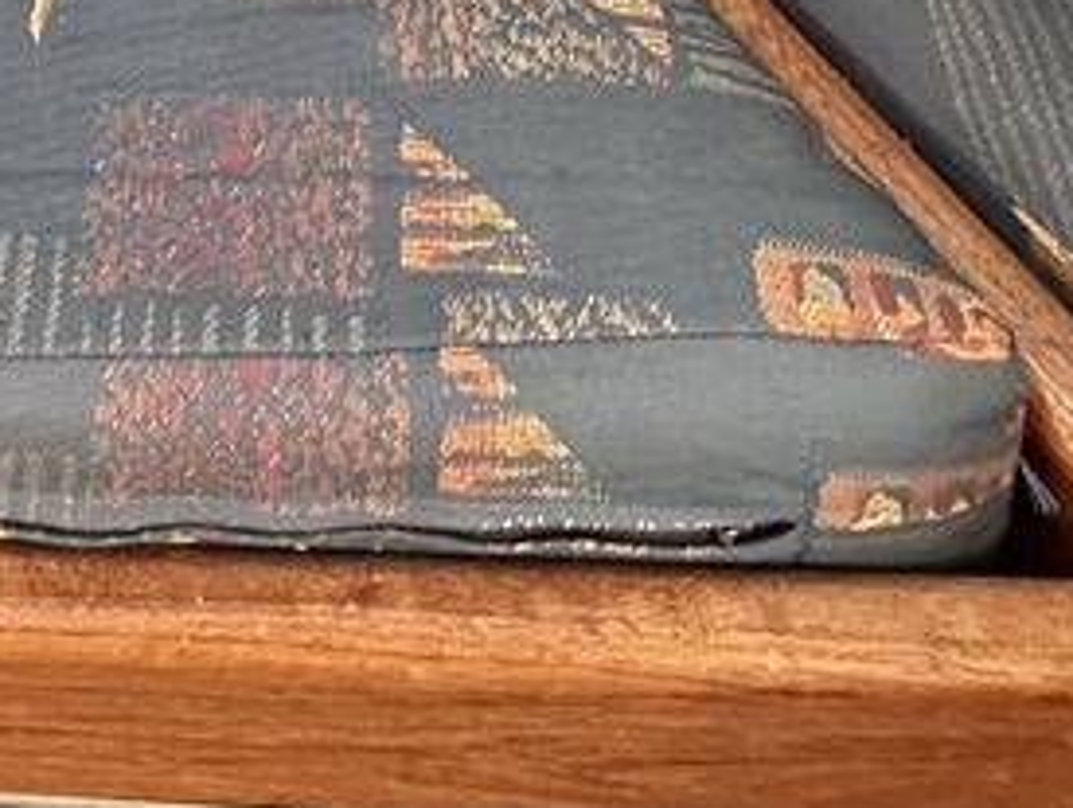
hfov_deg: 30.3
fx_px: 1893
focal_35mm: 61
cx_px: 113
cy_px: -894
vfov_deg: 16.7
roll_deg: +1.7
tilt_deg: -25.8
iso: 320
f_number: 2.2
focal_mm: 2.22
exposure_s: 1/70
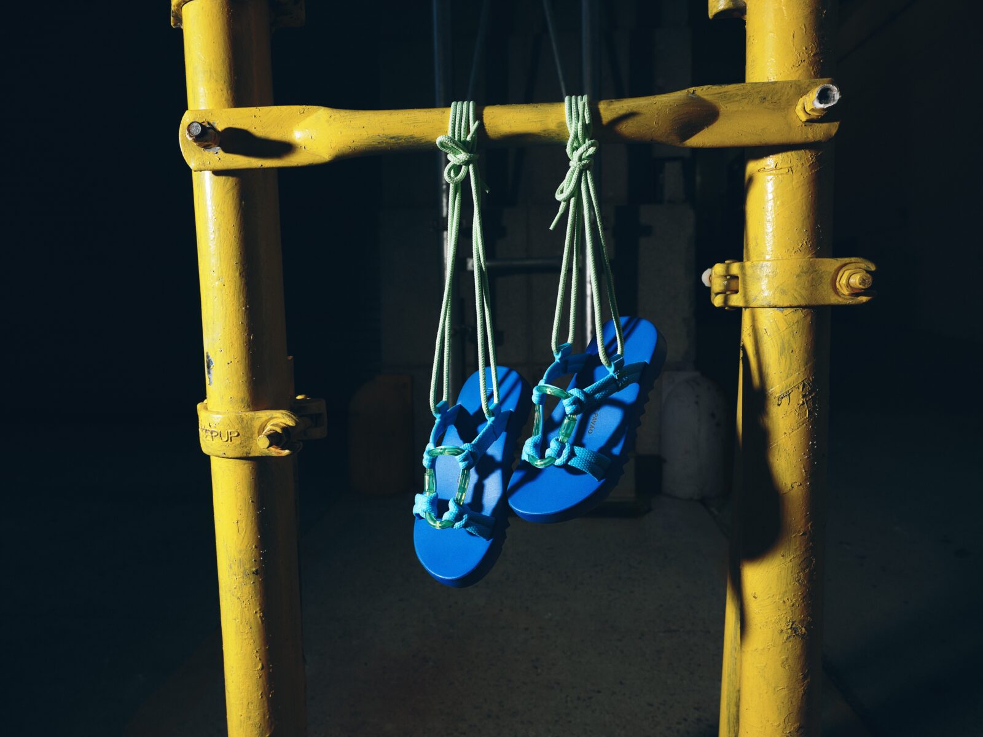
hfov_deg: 71.6
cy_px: 368
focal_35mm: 24
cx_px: 492
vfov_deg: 56.8
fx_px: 682
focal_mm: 30
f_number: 7.1
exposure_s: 1/125
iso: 400
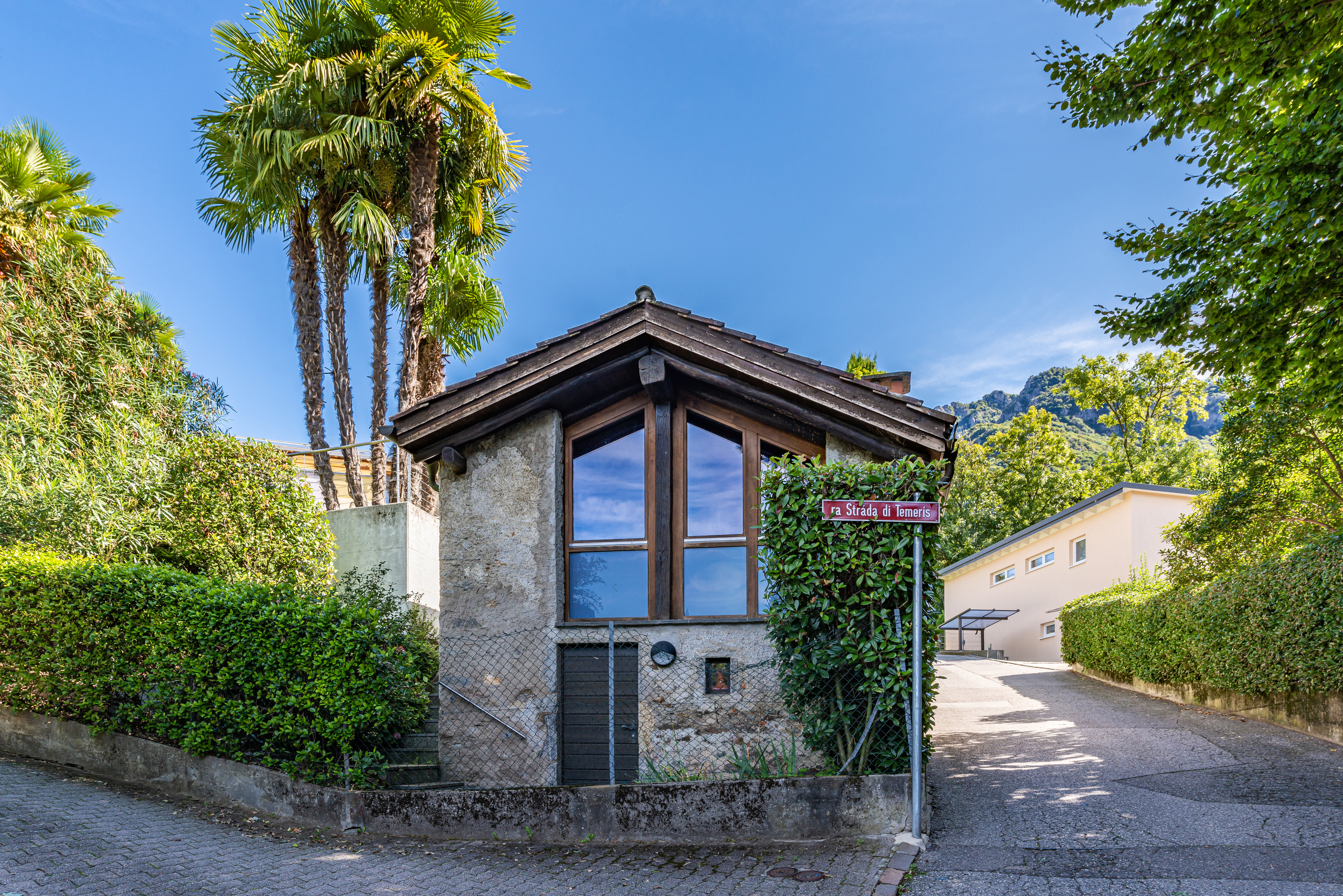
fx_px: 746
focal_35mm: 20
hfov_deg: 84.0
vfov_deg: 62.0
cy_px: 448
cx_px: 672
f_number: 9
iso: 100
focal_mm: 20
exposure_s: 1/100
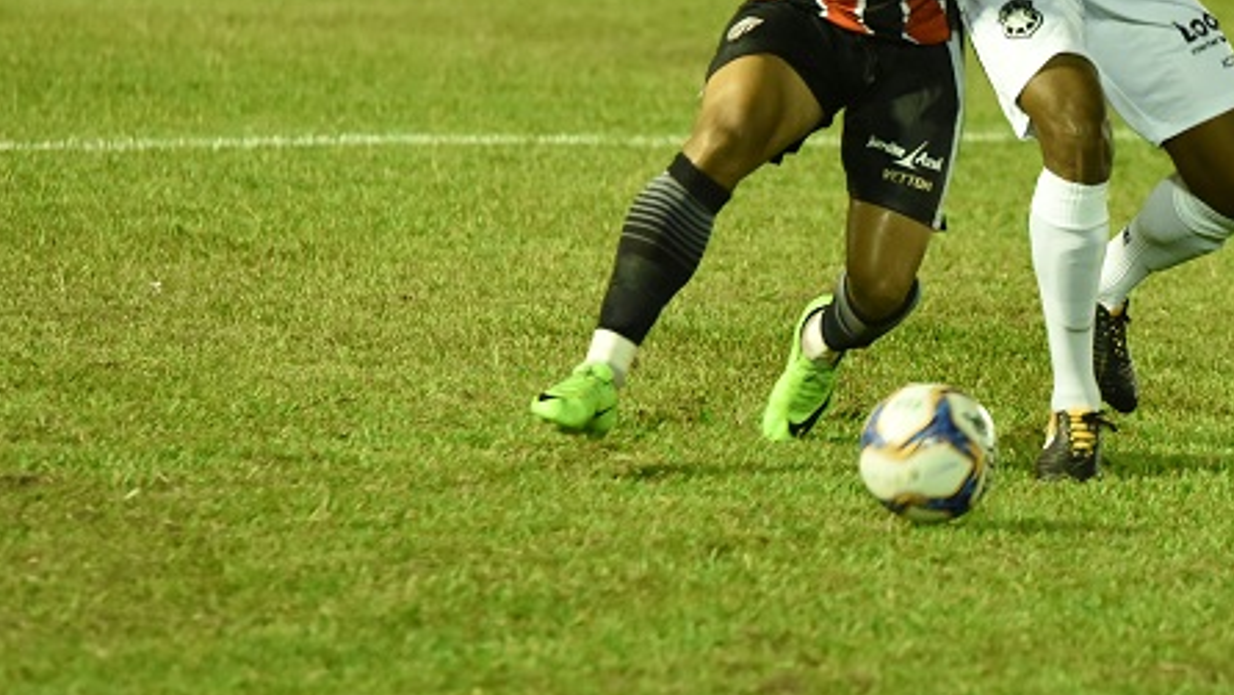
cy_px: 35
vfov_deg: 3.2
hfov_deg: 5.7
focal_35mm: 376
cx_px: 993
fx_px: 12304
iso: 8000
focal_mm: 200
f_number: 4
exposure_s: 1/320
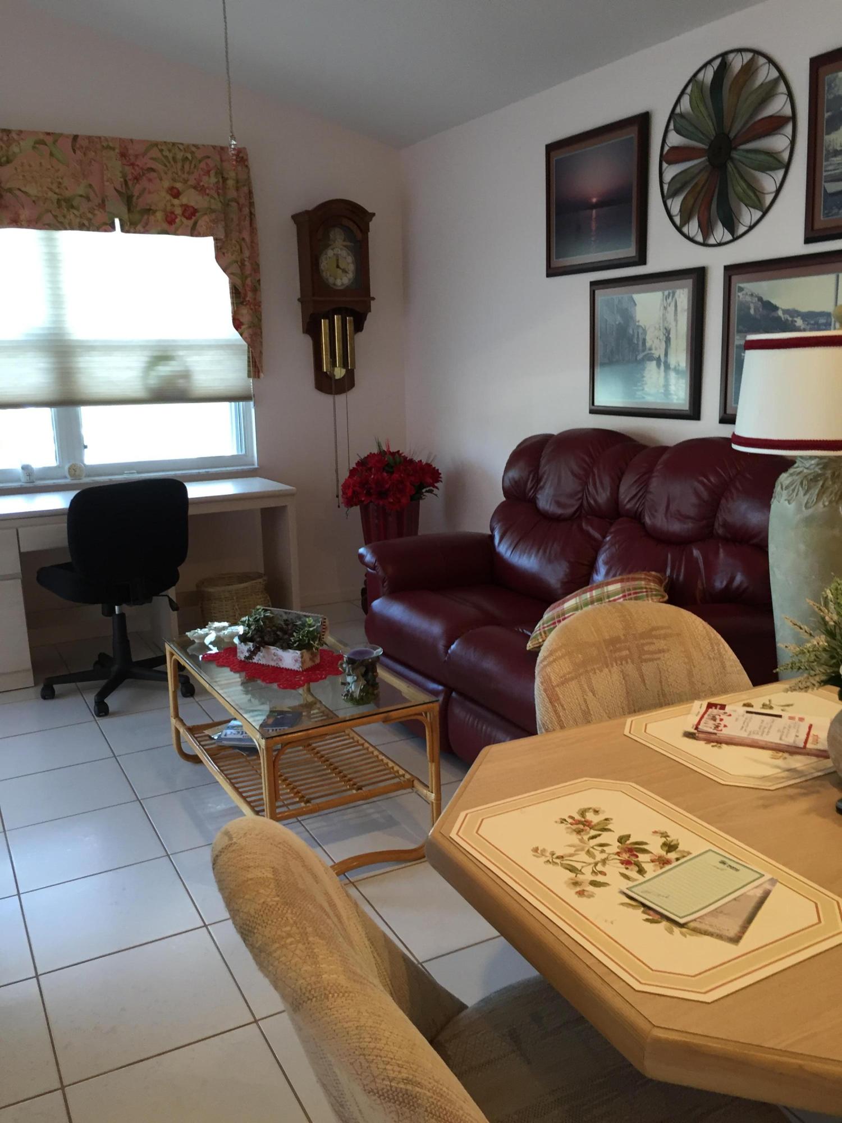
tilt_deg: -11.6
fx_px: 941
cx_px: 421
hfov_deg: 48.2
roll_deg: +1.2
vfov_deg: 61.7
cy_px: 562
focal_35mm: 29
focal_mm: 4.15
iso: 80
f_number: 2.2
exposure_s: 1/30
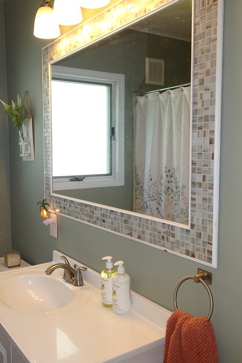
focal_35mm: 34
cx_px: 99
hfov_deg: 38.7
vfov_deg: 55.8
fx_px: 343
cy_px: 180
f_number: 3.5
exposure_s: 1/30
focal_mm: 4.1
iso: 80
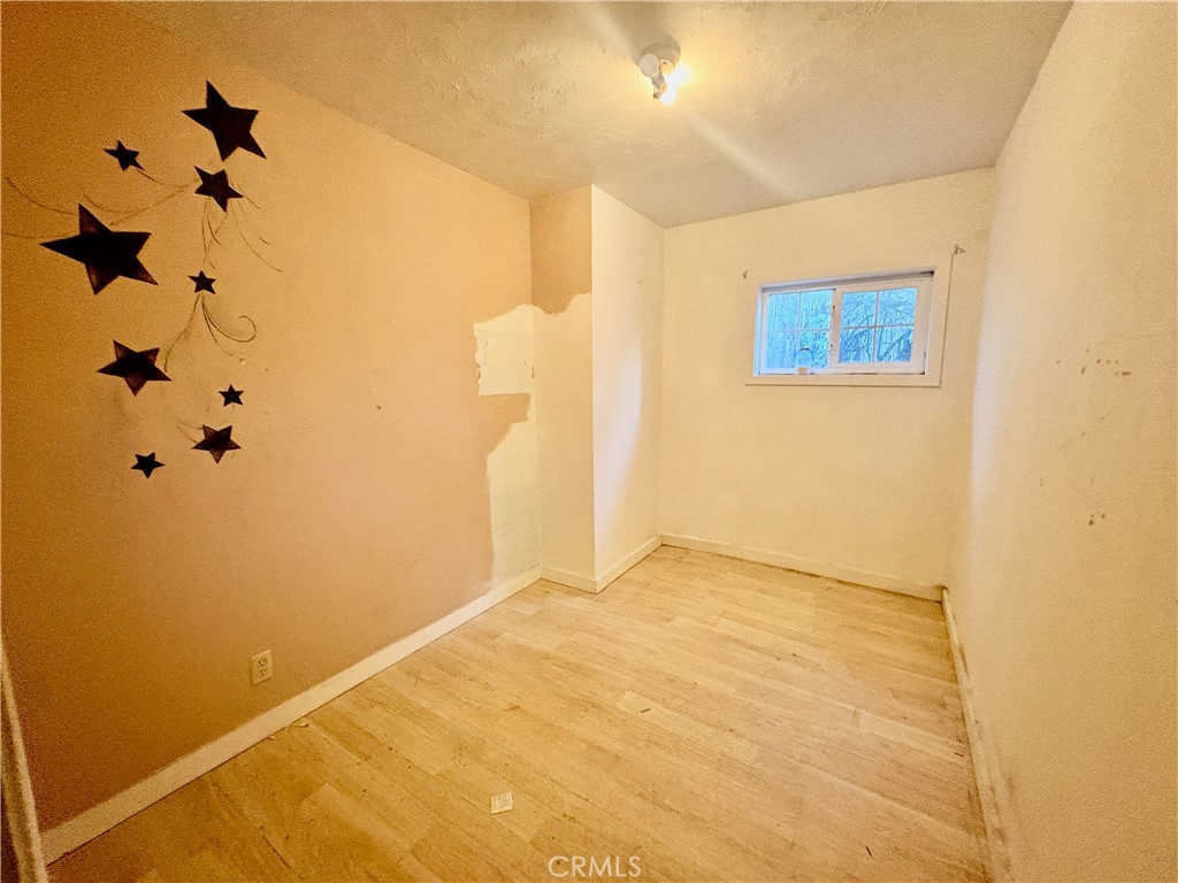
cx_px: 589
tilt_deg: -5.7
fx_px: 476
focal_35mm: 14
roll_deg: +1.4
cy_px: 442
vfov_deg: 85.7
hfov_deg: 102.1
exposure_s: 1/40
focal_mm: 2.22
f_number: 2.2
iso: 640
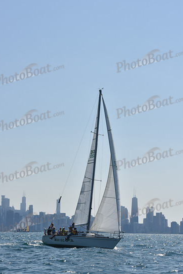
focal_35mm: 91
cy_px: 139
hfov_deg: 15.0
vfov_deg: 22.4
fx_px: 693
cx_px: 90
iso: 250
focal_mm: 86
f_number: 9
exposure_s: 1/1600
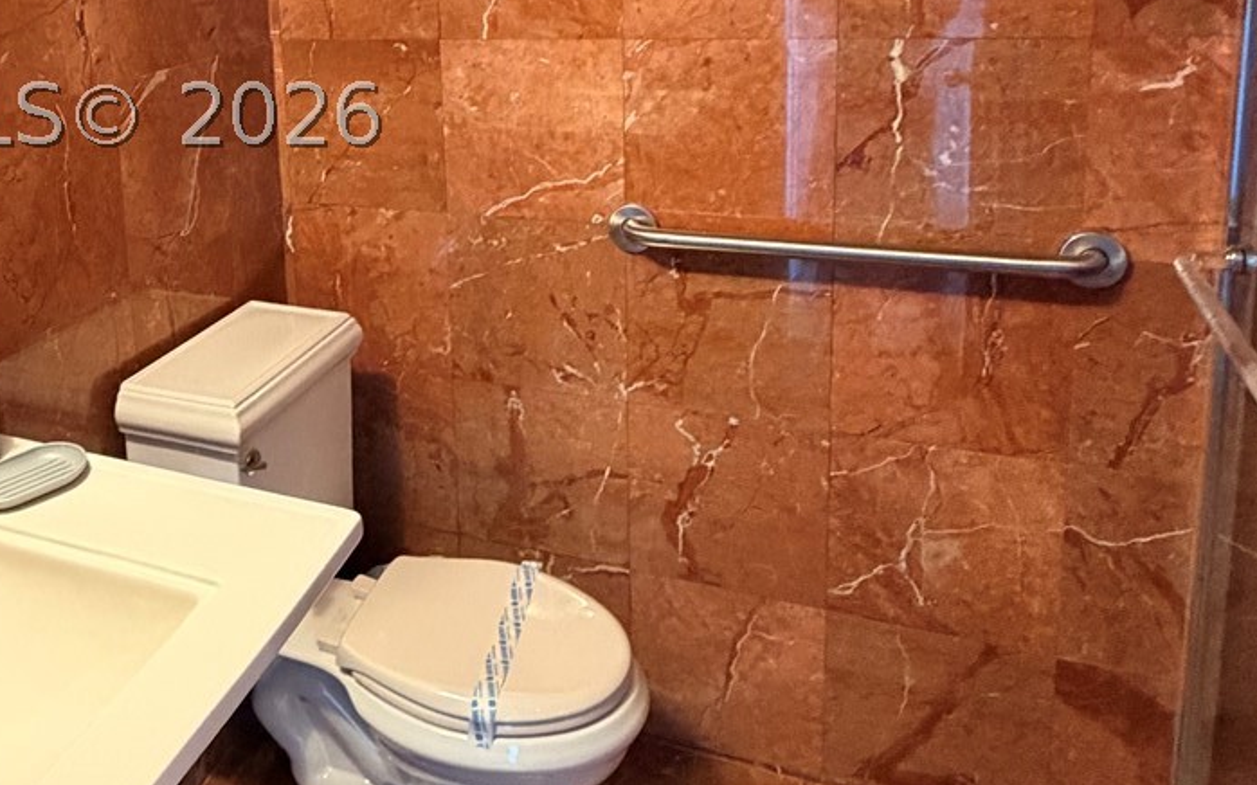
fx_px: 1165
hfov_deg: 53.4
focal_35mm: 34
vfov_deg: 35.6
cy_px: 115
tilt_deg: -9.2
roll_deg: +3.3
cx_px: 276
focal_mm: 2.22
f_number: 2.2
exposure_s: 1/60
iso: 500
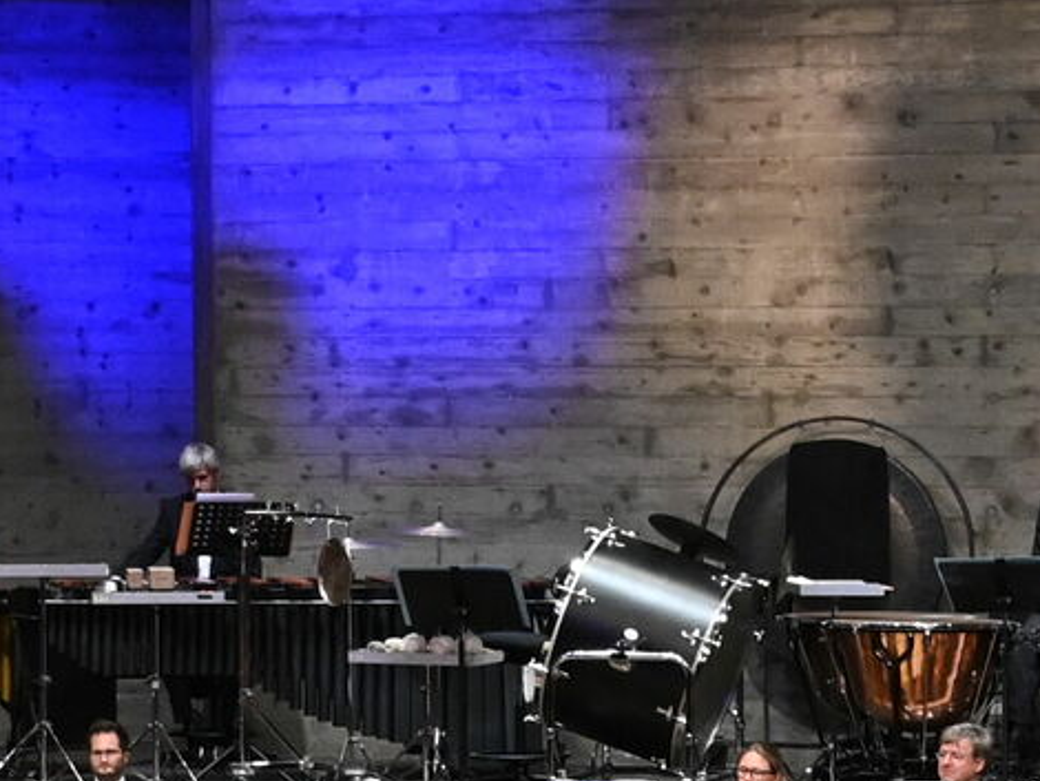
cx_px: 651
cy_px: 1091
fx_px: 6012
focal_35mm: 200
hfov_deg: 9.9
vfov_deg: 7.3
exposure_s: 1/200
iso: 2500
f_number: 4.5
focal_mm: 34
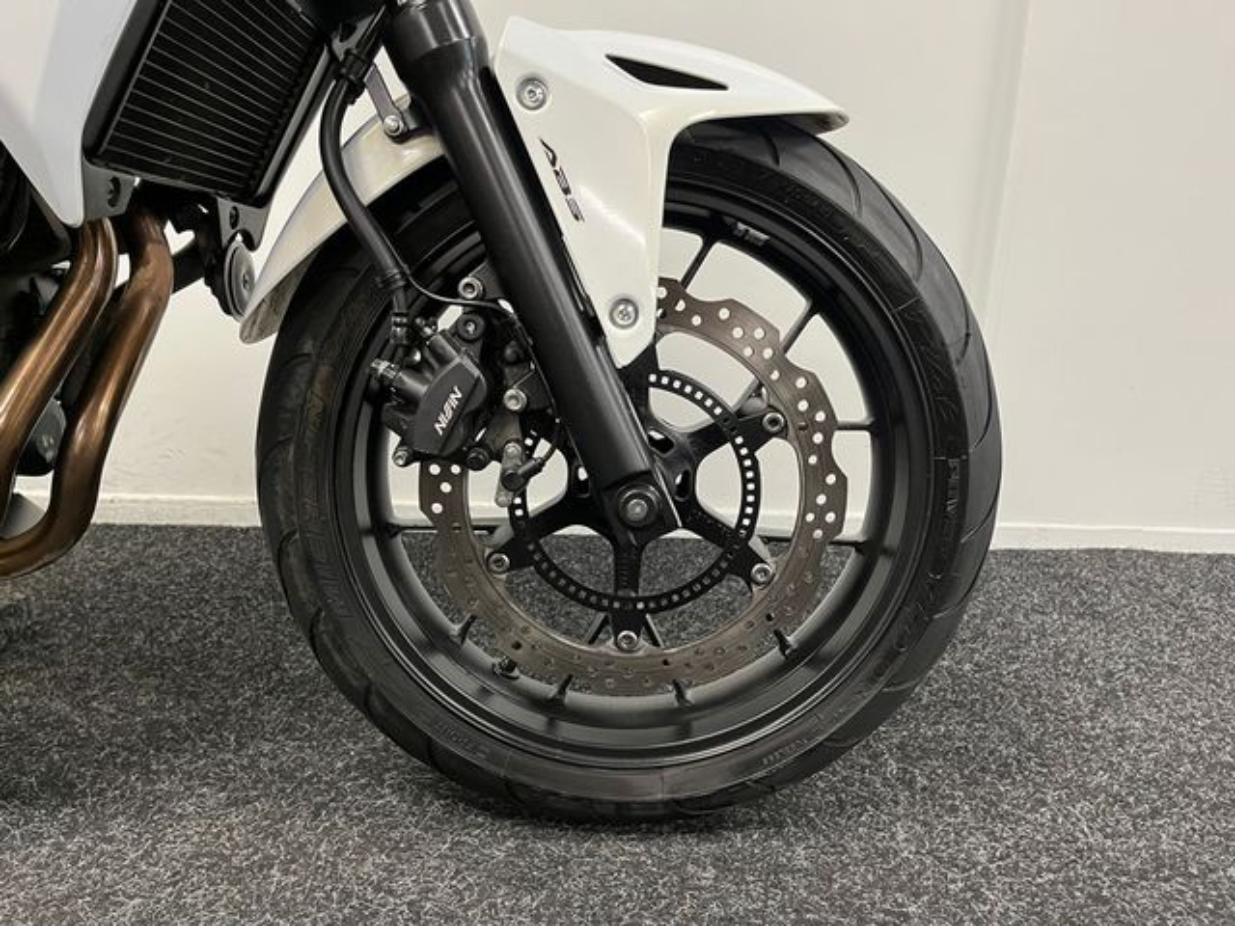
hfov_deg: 67.3
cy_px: 463
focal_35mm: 26
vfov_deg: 53.1
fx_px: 928
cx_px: 618
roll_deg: -1.6
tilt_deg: -14.1
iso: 200
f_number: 1.6
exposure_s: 1/50
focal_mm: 5.1
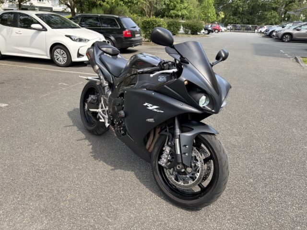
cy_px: 115
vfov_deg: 53.1
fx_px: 231
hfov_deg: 67.3
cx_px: 154
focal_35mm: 26
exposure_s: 1/747
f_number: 1.6
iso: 64
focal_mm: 5.96
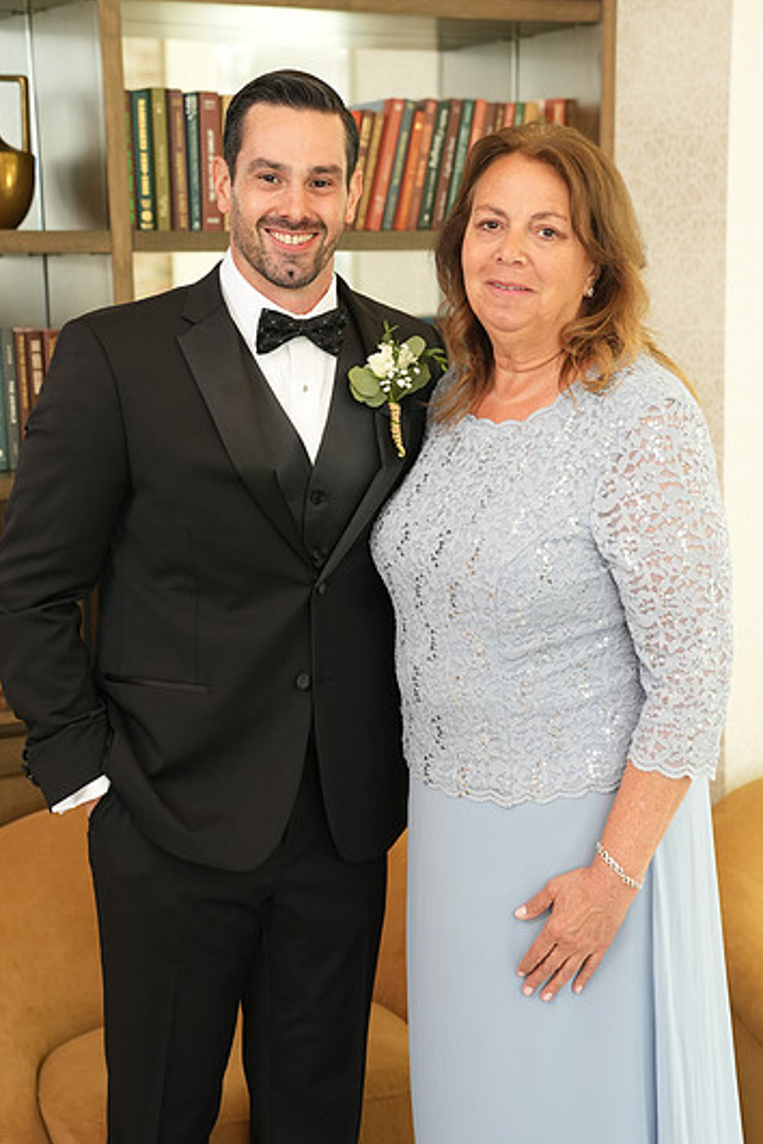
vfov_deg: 28.5
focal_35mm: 71
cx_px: 374
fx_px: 2257
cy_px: 595
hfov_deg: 19.2
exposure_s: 1/250
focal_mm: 65
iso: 1250
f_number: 4
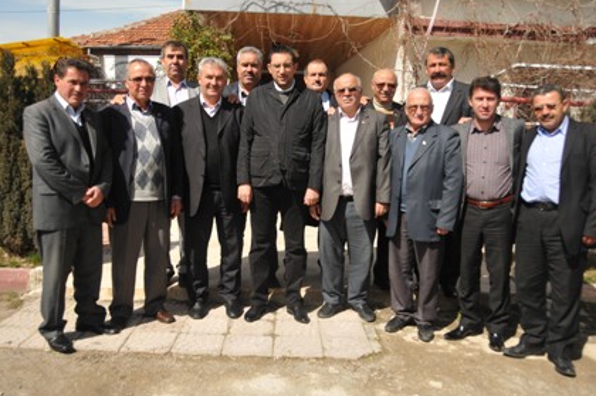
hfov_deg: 58.8
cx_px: 294
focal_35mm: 32
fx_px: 529
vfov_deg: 41.0
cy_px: 193
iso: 640
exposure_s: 1/5000
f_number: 4
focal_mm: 20
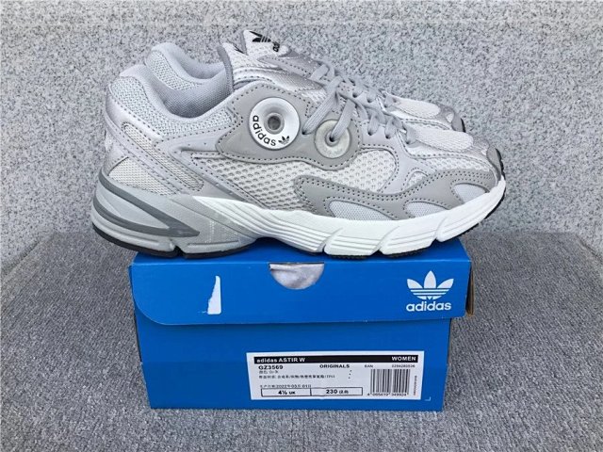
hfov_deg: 58.4
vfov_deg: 45.4
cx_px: 302
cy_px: 226
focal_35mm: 31
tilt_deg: -23.1
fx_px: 540
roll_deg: +0.4
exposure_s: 1/327
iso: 25
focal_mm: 3.3
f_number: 2.4
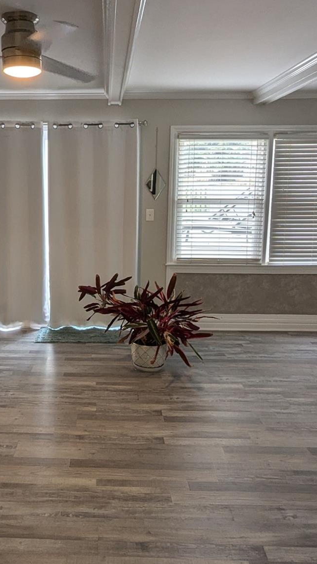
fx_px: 463
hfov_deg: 37.1
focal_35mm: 31
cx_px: 90
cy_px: 265
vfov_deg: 62.6
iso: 108
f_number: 2.2
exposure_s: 1/120
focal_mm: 2.35
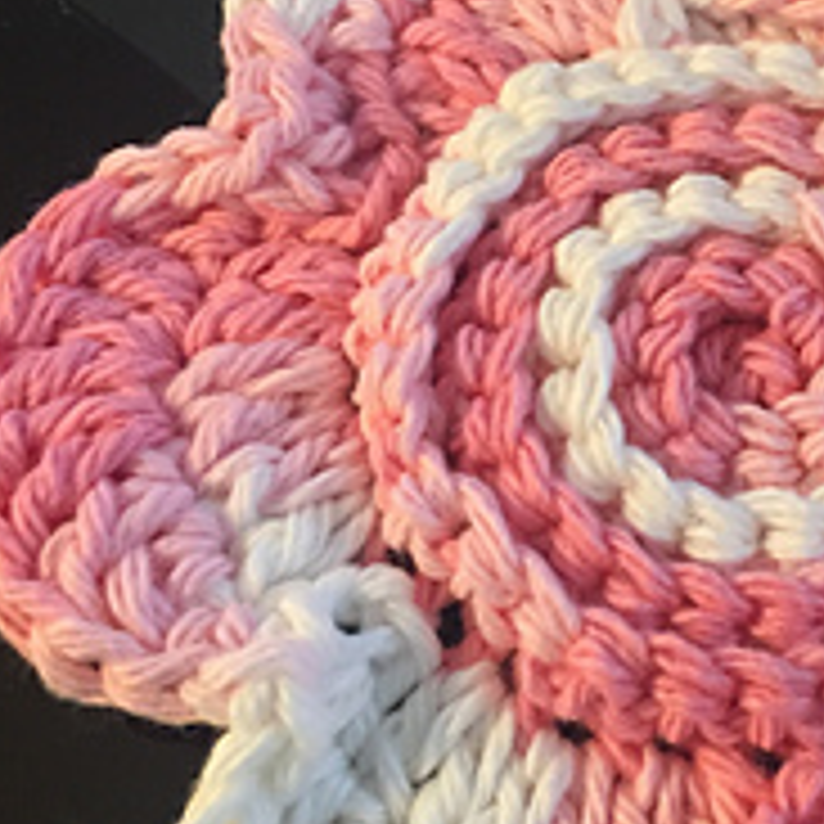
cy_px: 288
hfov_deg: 23.8
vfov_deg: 24.6
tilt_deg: -68.4
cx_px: 777
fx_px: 1885
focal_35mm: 70
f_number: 2.2
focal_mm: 4.15
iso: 200
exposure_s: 1/30
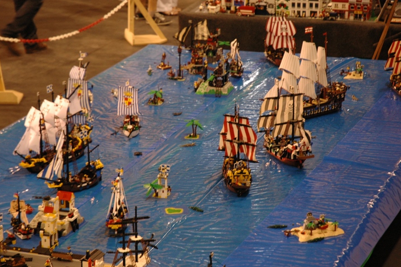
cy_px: 135
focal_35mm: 116
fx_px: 1291
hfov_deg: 17.6
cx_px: 215
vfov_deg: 11.8
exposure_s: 1/30
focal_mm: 70
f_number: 4.5
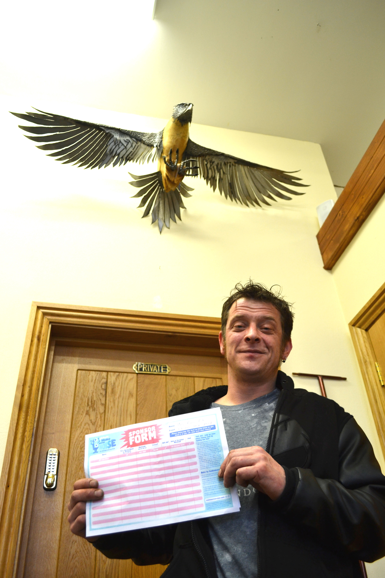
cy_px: 289
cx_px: 192
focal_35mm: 27
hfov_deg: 47.9
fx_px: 433
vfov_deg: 67.4
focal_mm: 18
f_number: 4
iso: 400
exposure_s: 1/60
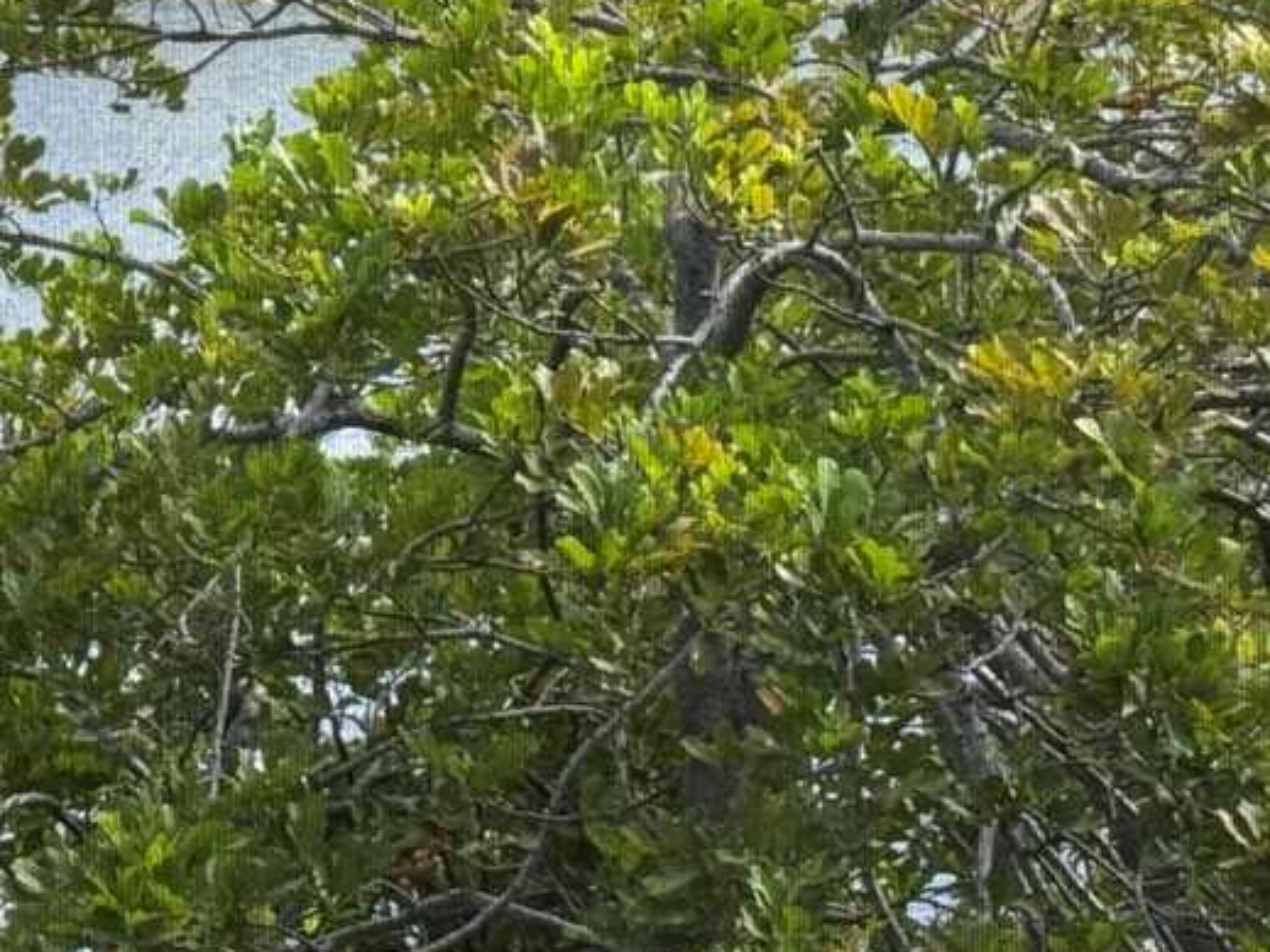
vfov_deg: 9.9
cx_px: 39
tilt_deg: -6.4
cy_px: -15
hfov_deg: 13.2
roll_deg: +1.2
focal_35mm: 148
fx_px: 5429
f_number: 1.78
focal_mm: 6.76
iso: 80
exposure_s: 1/1980
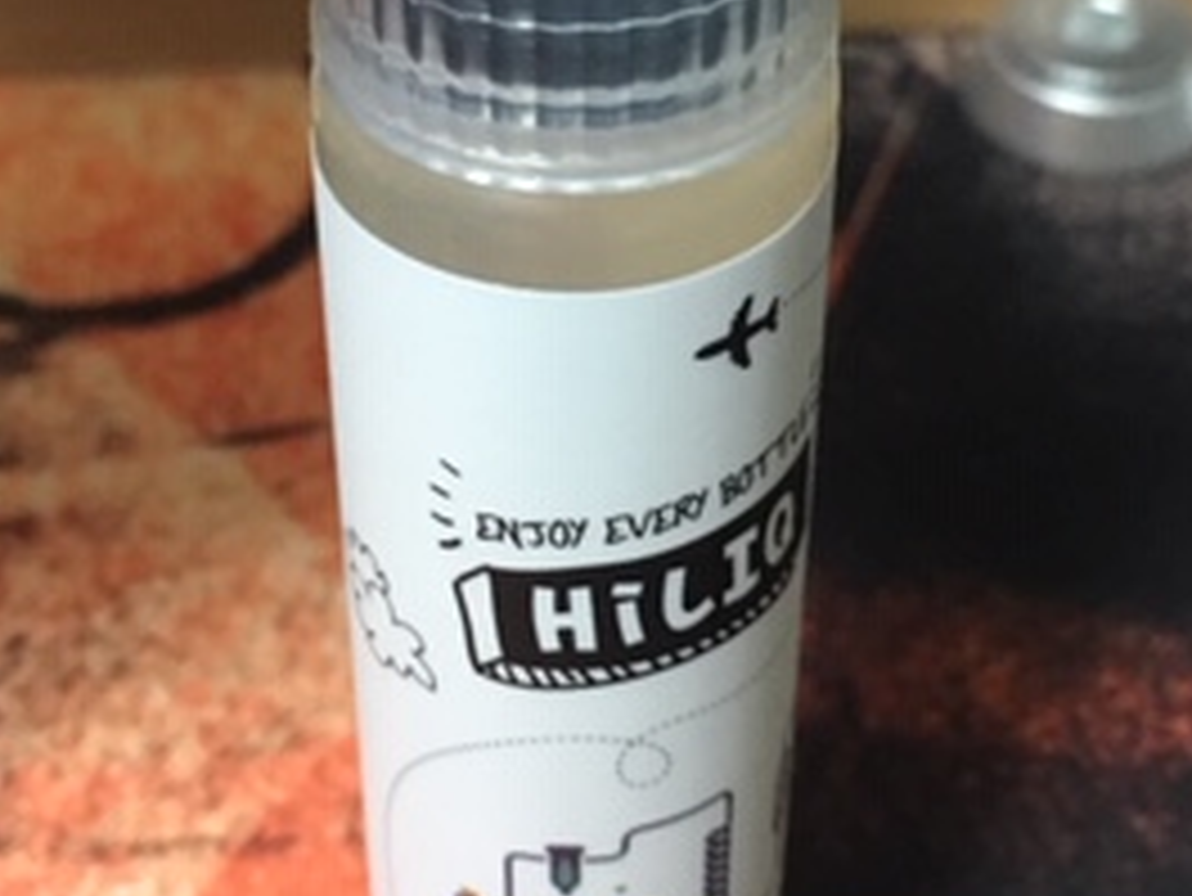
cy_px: 162
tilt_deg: -40.1
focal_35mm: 70
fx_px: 2412
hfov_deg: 27.8
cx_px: 571
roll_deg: -1.5
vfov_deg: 20.8
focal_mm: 4.15
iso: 200
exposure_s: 1/15
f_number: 2.2
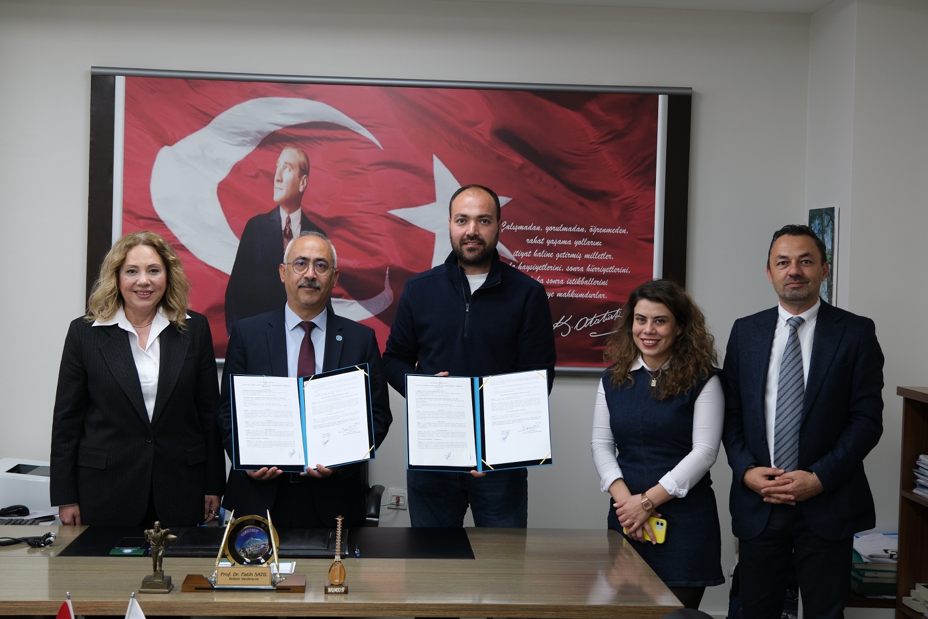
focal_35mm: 49
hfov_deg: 40.3
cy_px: 310
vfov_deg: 27.5
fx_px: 1263
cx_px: 464
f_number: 4
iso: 320
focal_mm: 32.5
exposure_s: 1/30
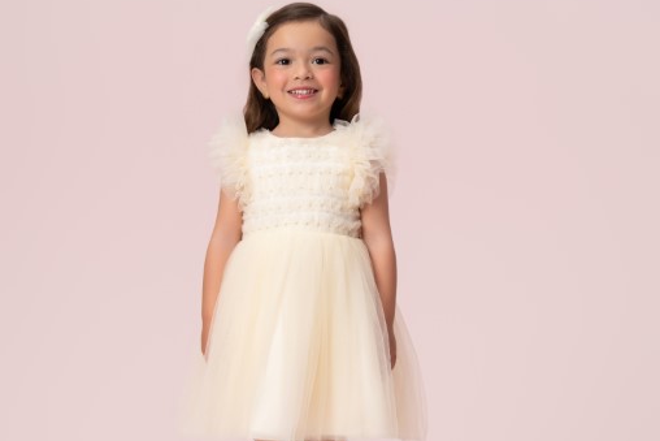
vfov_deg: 9.7
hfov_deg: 14.4
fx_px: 2604
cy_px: 314
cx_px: 329
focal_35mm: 142
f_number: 7.1
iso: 100
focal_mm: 94
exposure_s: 1/160
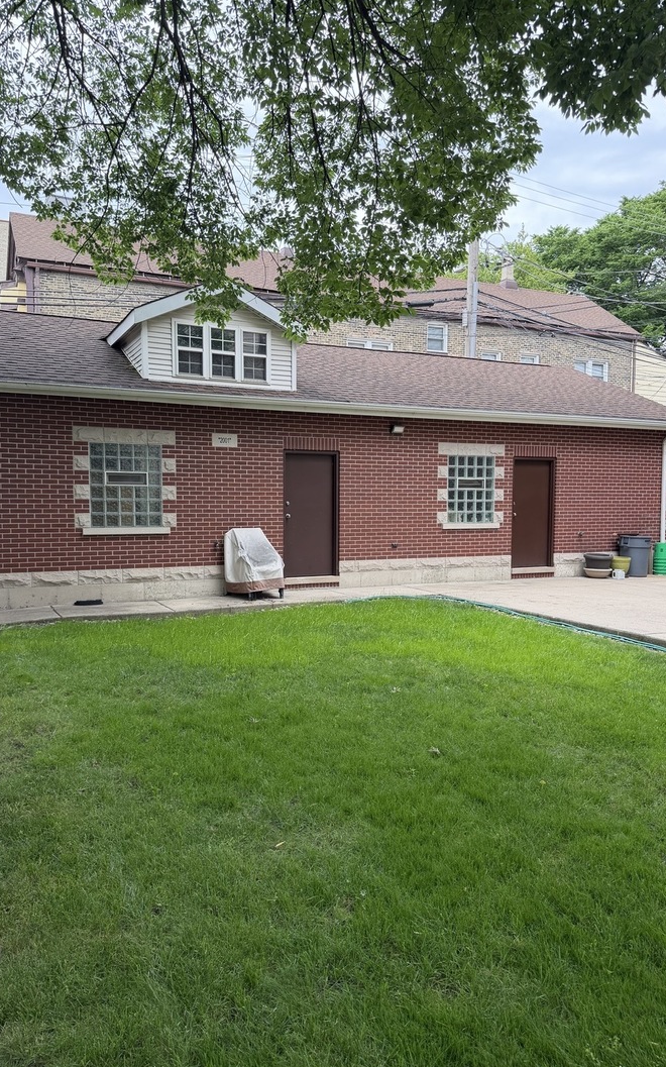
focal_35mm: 26
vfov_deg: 70.4
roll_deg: -0.7
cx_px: 320
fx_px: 756
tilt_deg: -4.1
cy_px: 543
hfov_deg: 47.6
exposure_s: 1/488
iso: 100
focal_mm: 6.76
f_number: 1.78
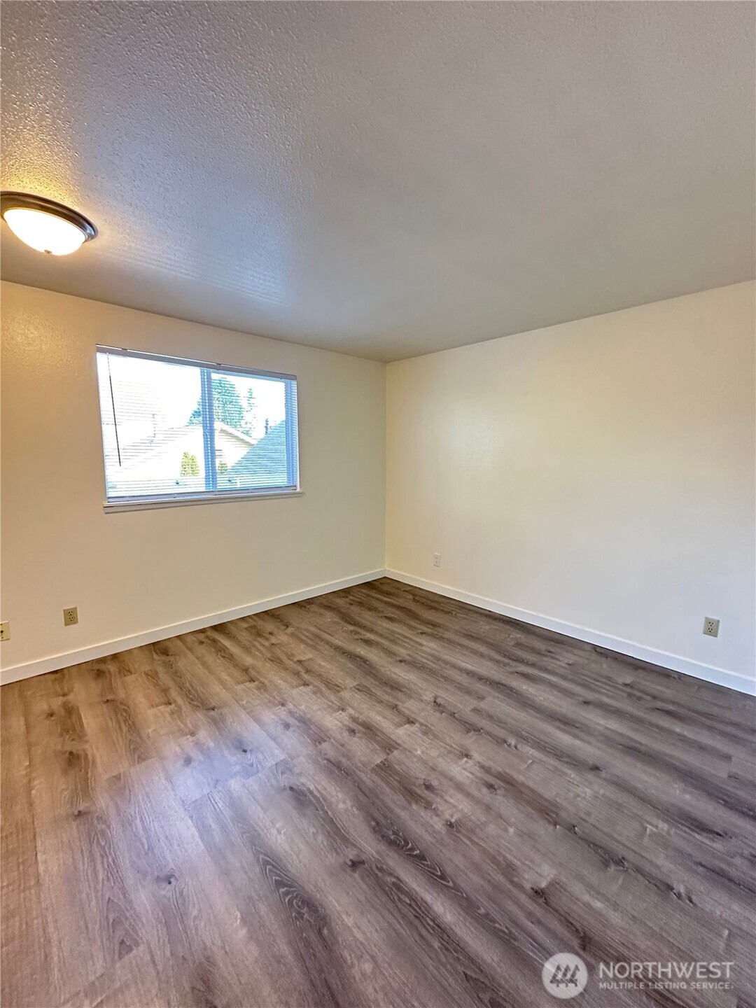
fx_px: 408
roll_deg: -0.3
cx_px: 378
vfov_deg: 102.1
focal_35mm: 14
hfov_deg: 85.7
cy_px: 504
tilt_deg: -7.2
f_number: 2.2
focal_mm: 2.22
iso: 320
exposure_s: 1/60
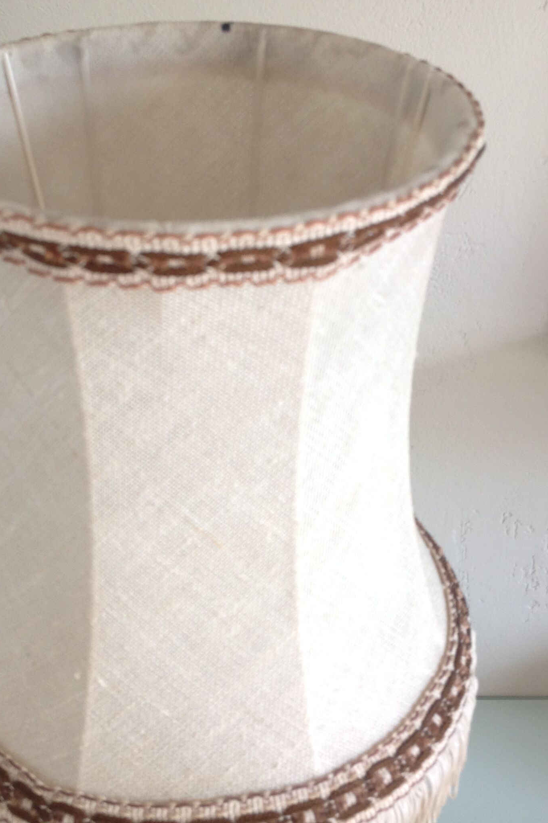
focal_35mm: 46
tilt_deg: -35.8
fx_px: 1050
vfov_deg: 42.7
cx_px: 204
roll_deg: +0.7
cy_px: 460
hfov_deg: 29.1
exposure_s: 1/20
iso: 64
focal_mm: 4.28
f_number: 2.4
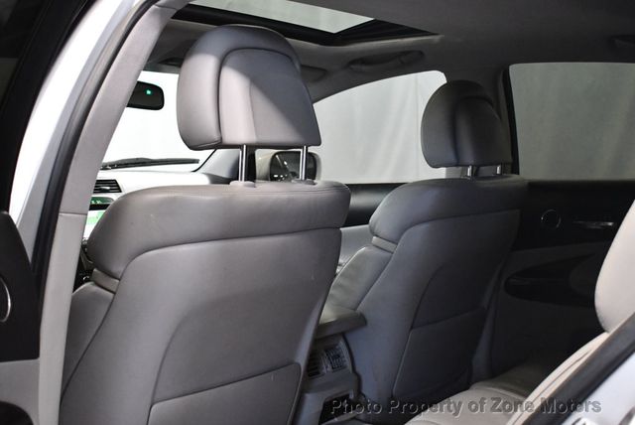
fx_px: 847
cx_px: 318
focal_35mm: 48
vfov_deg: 28.1
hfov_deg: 41.1
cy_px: 212
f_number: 4
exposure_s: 1/100
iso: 3200
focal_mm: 24
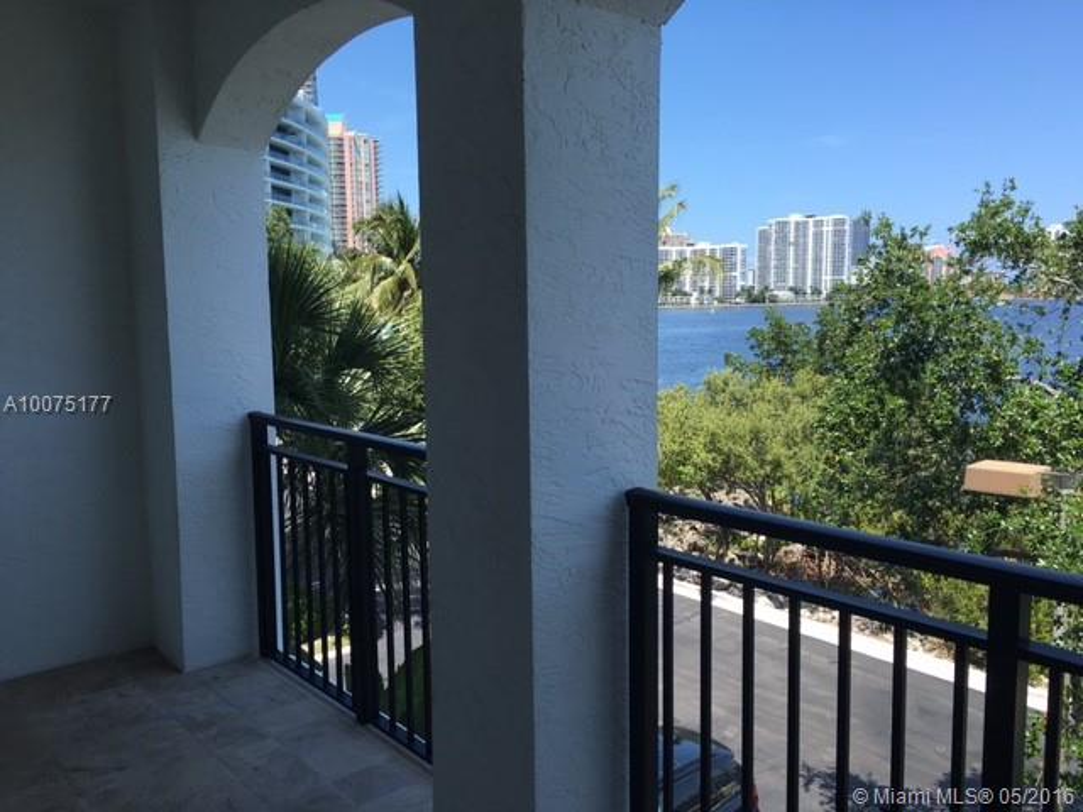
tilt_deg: -6.4
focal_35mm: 29
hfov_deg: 61.7
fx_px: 907
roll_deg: +1.0
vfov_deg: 48.2
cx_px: 542
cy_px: 406
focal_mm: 4.15
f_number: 2.2
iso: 25
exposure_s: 1/827
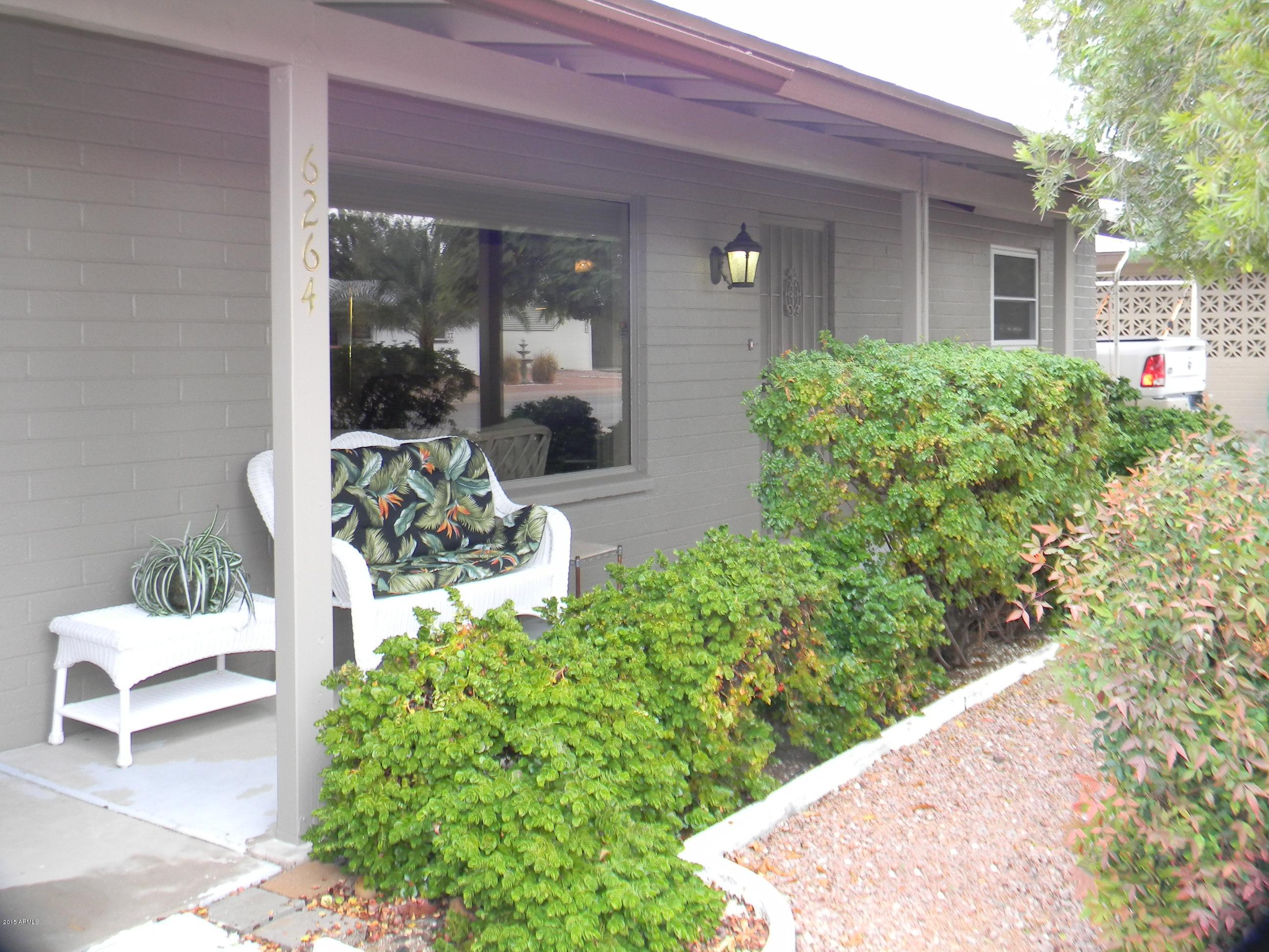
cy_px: 476
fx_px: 1320
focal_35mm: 36
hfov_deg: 51.4
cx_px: 634
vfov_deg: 39.7
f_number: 3.7
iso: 153
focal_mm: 6.4
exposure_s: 1/30
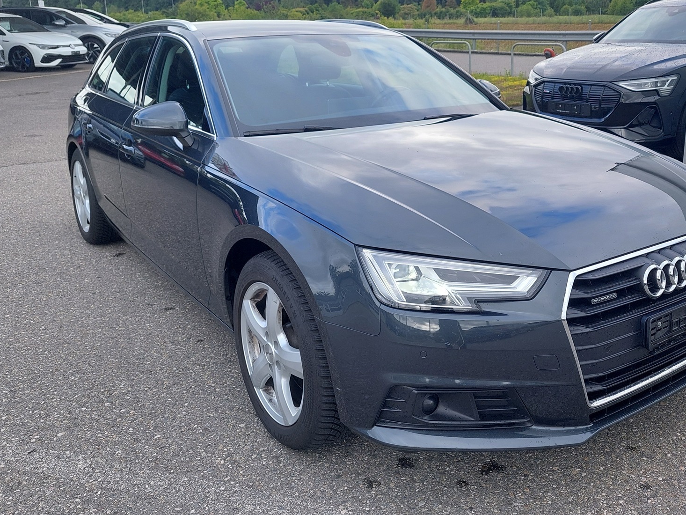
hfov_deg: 55.0
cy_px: 196
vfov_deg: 42.7
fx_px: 654
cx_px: 408
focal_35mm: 33
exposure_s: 1/375
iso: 40
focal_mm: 5.23
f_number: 1.8
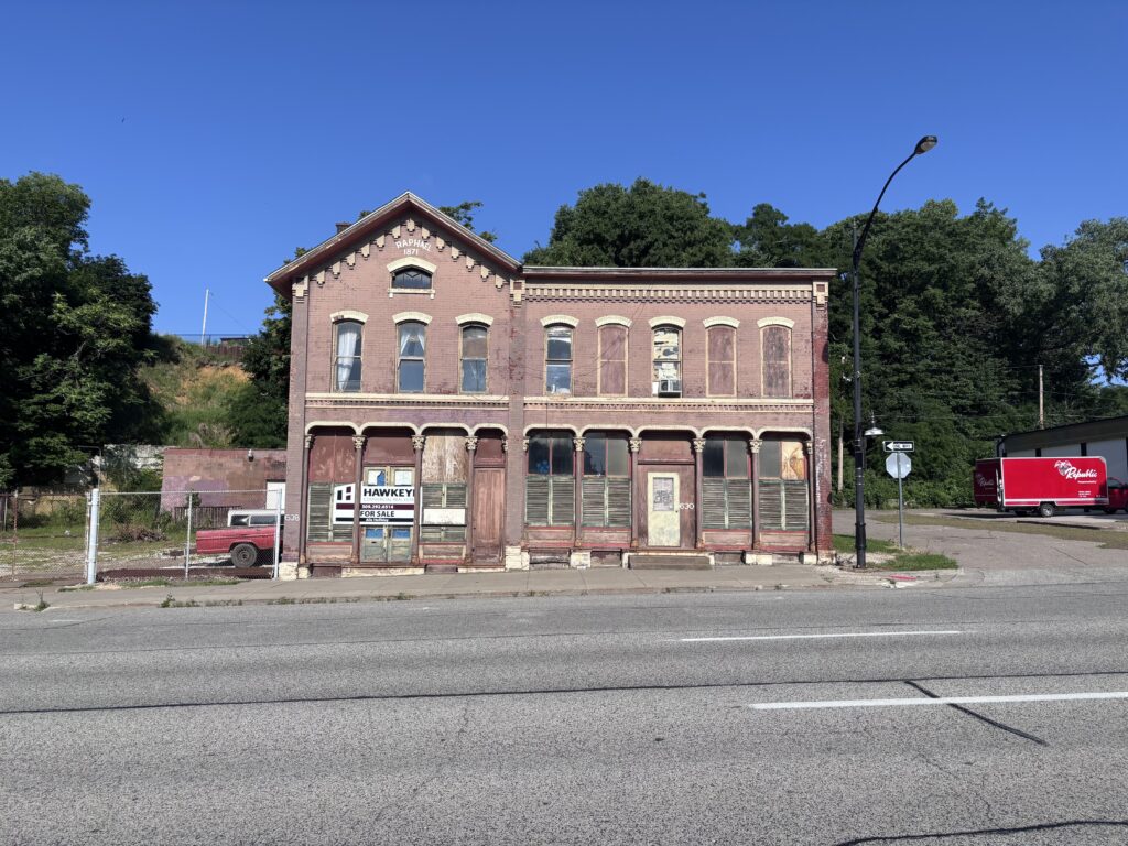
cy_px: 423
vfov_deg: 53.1
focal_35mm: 26
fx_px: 847
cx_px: 564
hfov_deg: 67.3
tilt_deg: +5.8
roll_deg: -0.6
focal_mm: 5.96
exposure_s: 1/4255
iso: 50
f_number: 1.6
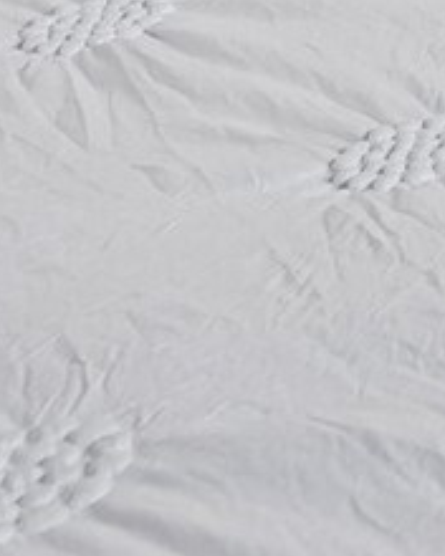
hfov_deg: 9.1
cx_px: 1521
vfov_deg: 12.7
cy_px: -785
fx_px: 1910
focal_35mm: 116
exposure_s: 1/15
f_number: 8
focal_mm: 16
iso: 1600
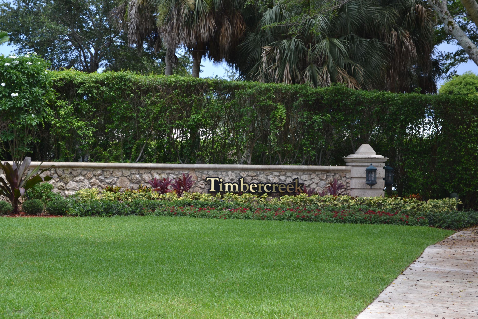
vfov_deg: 16.6
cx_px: 239
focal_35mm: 82
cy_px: 160
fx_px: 1095
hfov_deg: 24.6
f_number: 5.6
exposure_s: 1/125
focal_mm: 55
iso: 100
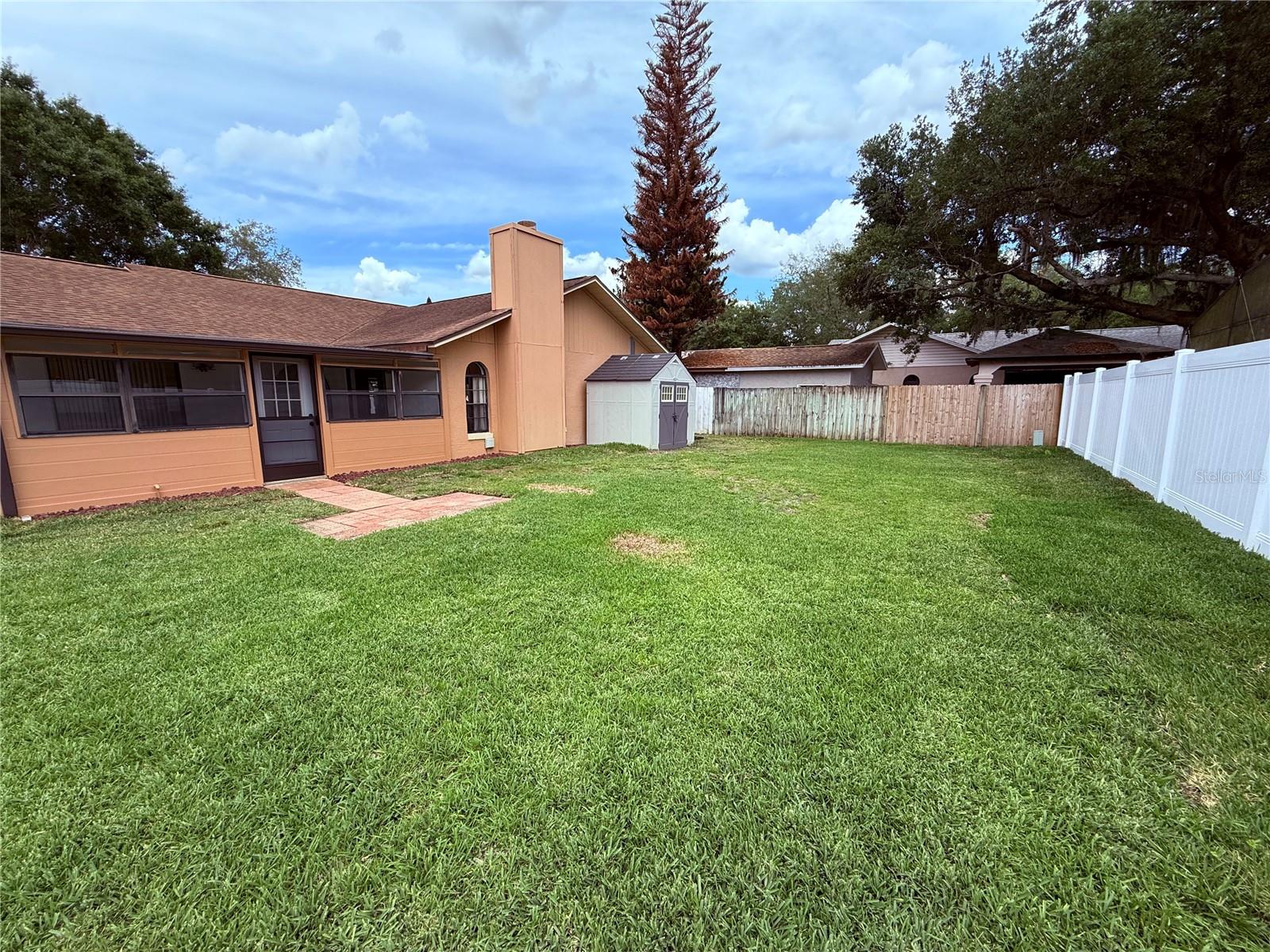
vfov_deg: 85.7
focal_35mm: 14
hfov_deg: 102.1
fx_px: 514
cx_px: 635
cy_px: 476
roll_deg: +0.0
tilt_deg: -8.9
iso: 50
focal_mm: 2.22
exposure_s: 1/1125
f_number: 2.2
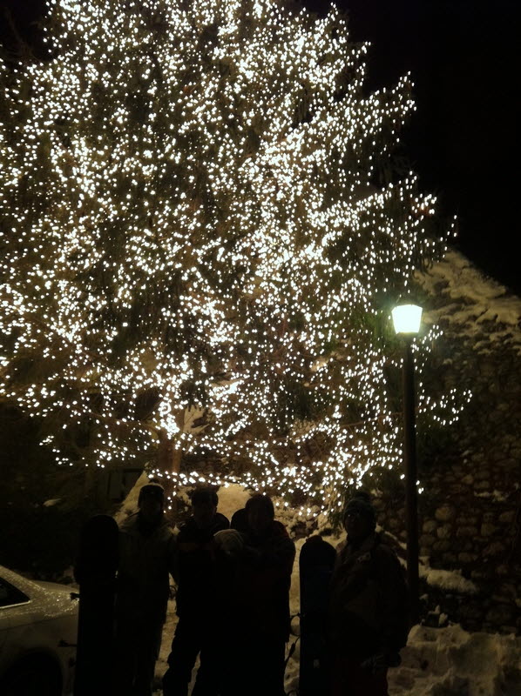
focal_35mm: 35
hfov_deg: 40.6
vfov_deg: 52.7
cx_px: 260
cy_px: 348
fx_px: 704
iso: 200
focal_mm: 3.85
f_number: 2.8
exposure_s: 1/15
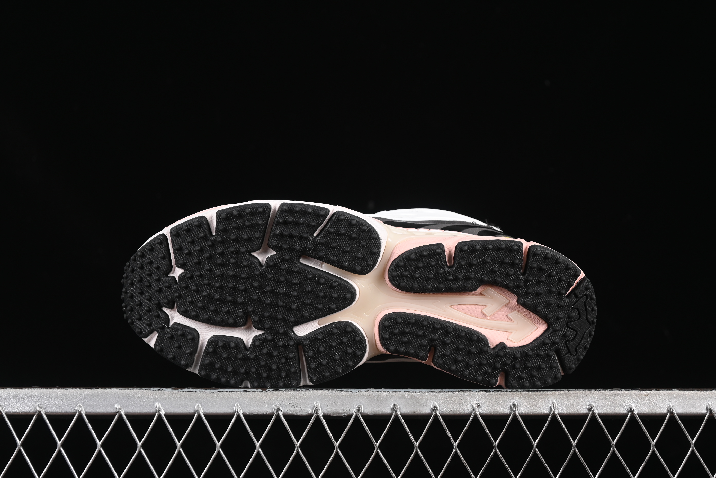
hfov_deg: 27.0
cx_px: 358
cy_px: 239
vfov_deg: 18.2
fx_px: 1492
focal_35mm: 75
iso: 160
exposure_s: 1/60
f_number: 6.3
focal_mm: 50
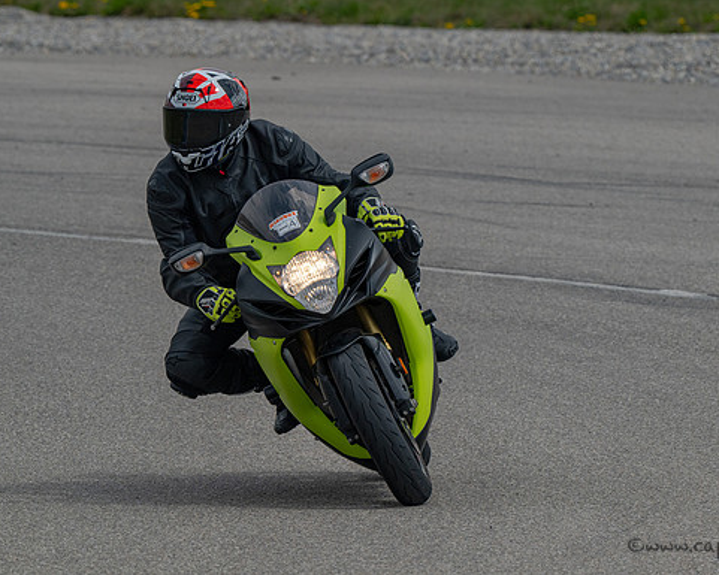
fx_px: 14452
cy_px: 288
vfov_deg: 2.3
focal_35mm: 679
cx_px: 423
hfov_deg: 2.8
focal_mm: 600
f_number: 13
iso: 900
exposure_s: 1/1600
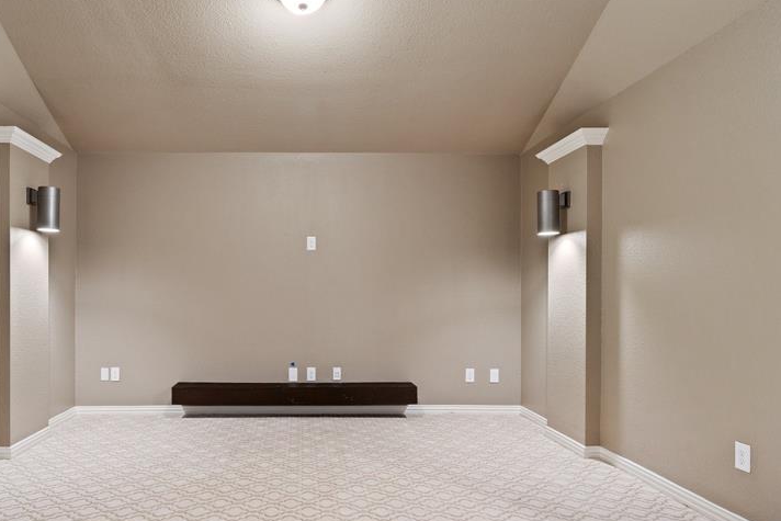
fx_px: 499
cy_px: 297
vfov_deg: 54.9
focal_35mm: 23
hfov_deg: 75.2
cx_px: 310
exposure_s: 8
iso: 400
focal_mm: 16
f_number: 9
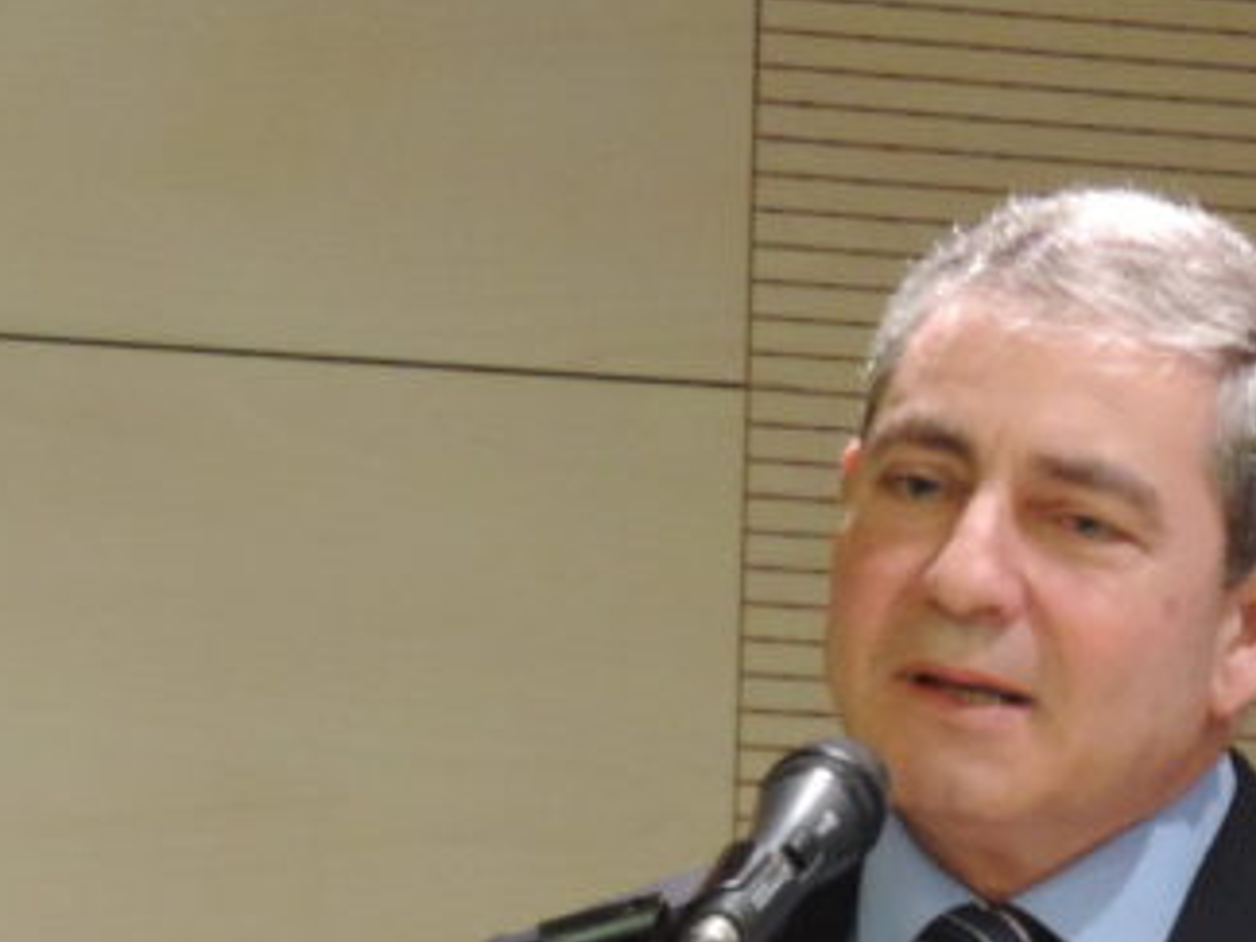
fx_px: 19484
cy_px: 1380
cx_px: 1031
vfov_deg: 2.8
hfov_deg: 3.7
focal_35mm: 537
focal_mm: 30.3
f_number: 4.5
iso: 800
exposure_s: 1/15
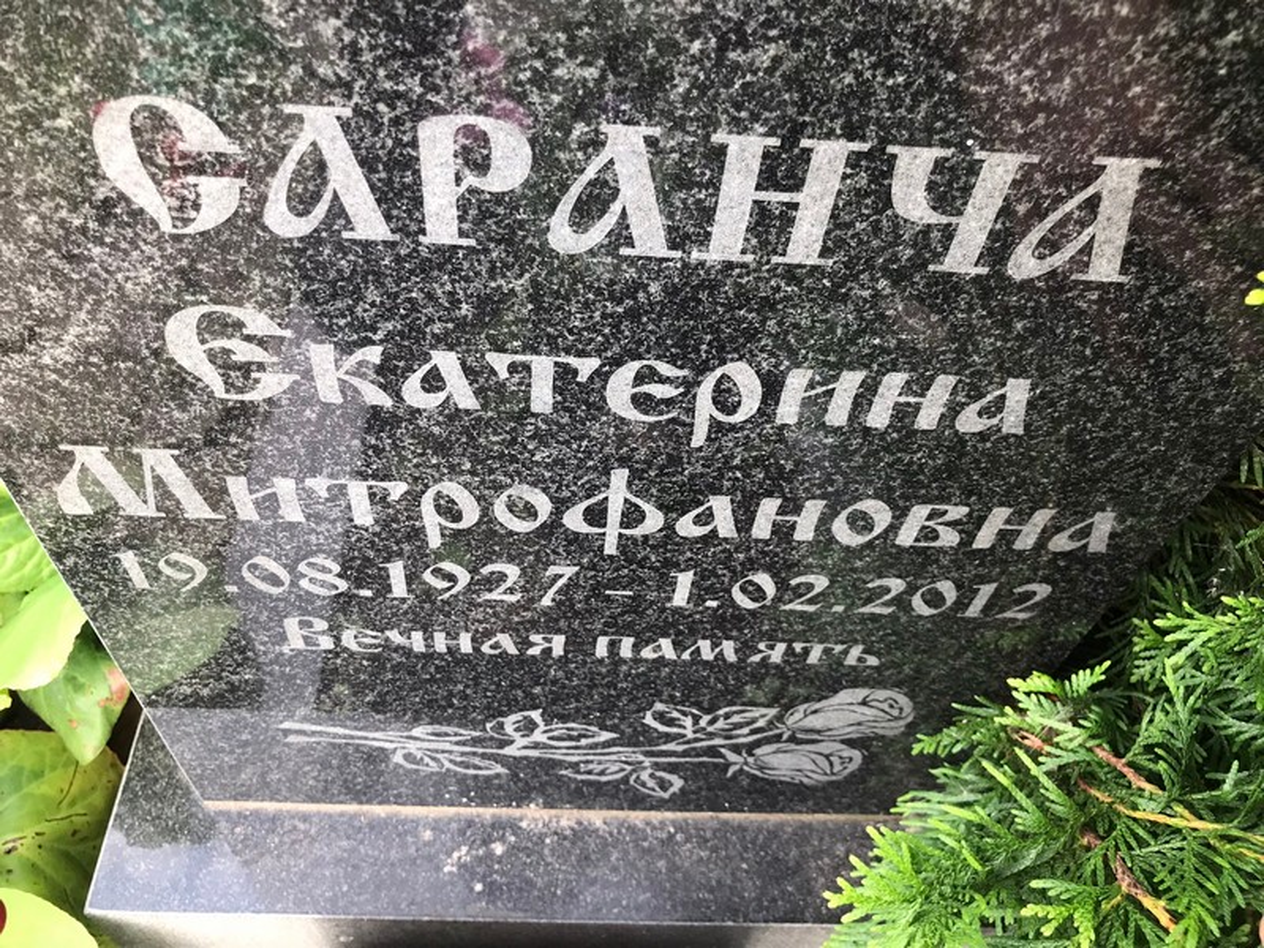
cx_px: 632
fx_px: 1022
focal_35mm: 28
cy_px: 474
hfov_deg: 63.4
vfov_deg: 49.7
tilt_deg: -52.0
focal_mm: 3.99
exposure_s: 1/100
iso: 32
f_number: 1.8
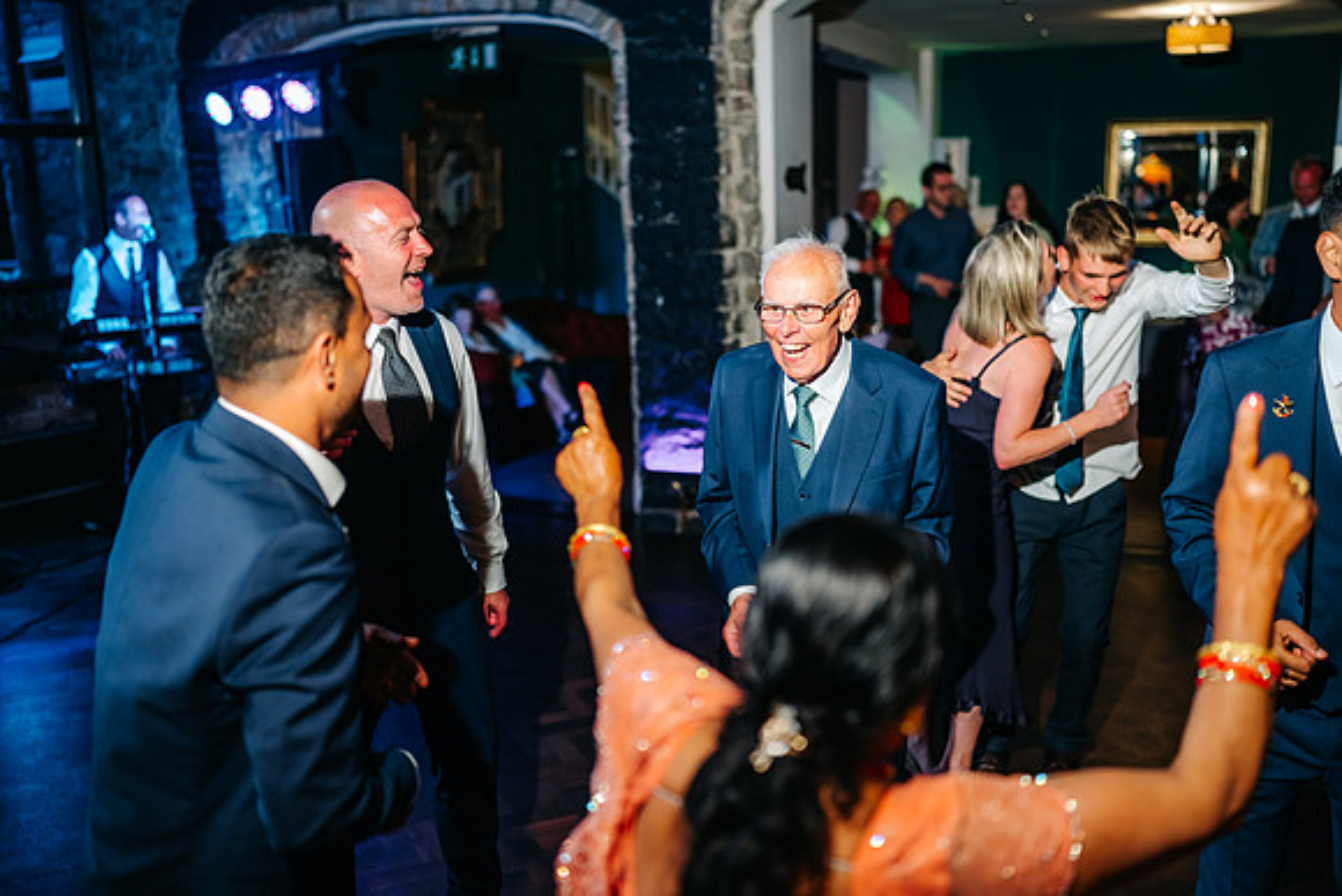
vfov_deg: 37.9
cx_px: 671
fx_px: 1305
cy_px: 448
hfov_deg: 54.4
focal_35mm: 35
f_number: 1.6
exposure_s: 1/200
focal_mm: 35
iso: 400
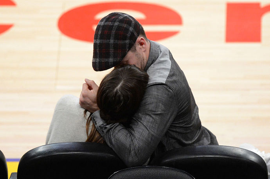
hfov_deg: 4.1
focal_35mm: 500
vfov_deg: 2.7
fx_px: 3745
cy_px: 90
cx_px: 135
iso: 5000
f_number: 4
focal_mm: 500
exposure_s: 1/640
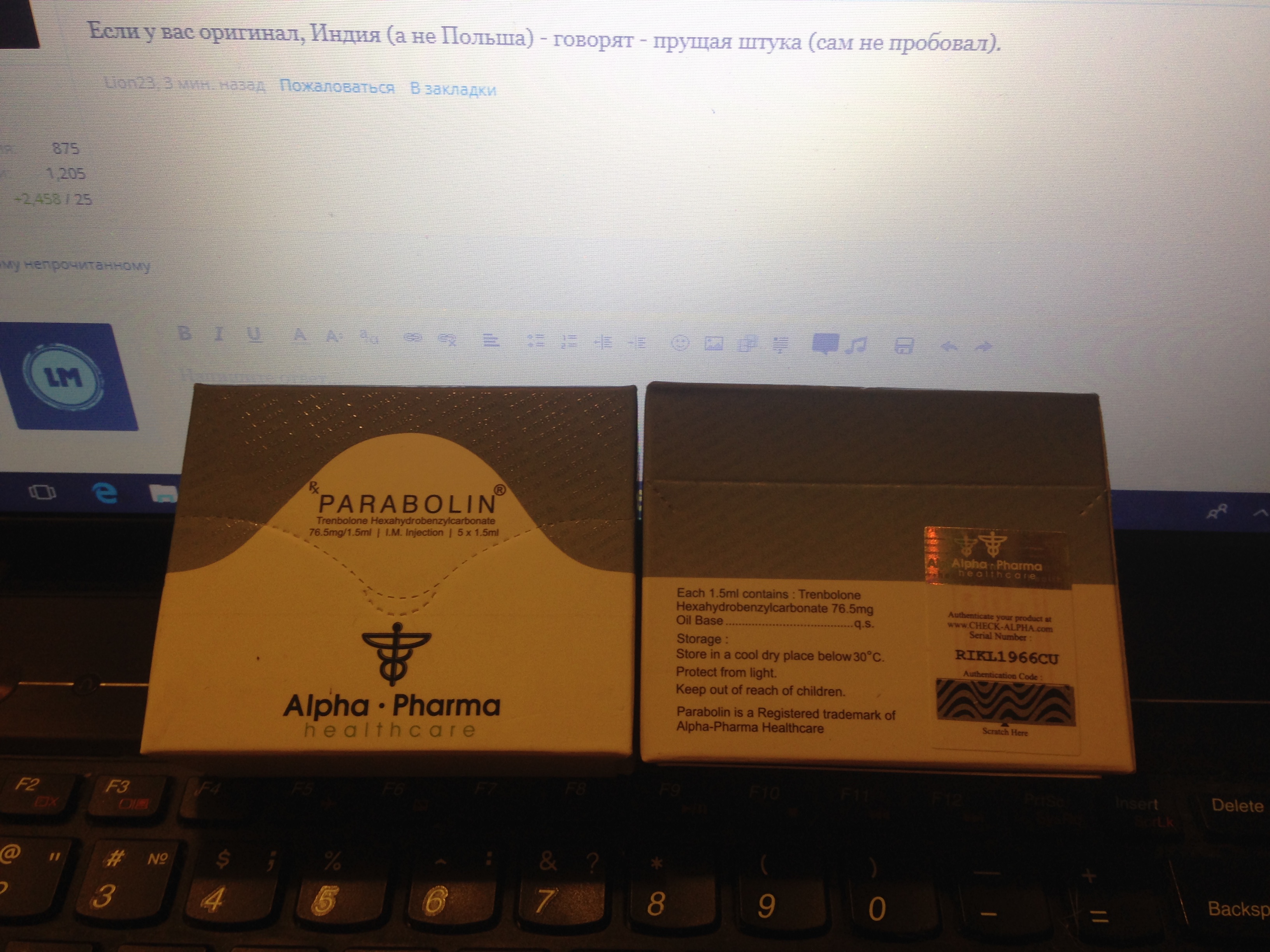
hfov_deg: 55.4
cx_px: 635
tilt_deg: -44.0
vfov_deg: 42.9
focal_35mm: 33
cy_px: 476
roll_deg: -0.3
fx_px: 1211
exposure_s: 1/24
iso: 50
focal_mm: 4.12
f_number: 2.4
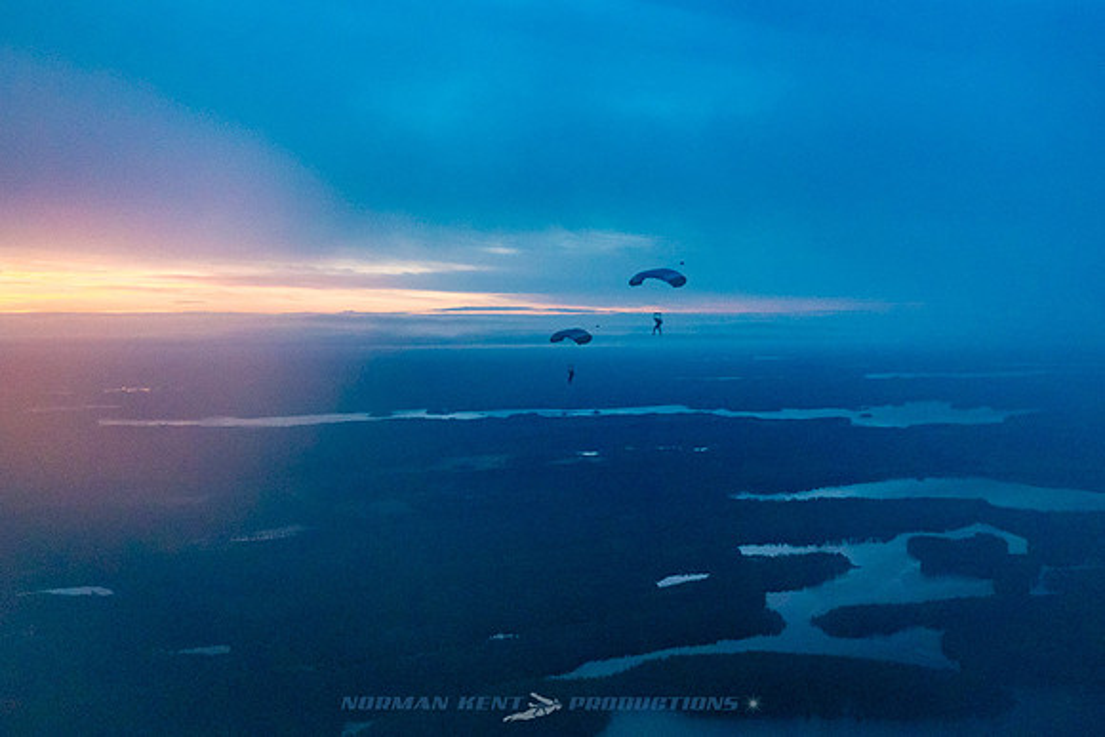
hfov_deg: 56.2
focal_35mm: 34
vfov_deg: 39.4
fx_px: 1029
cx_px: 636
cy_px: 342
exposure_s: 1/1600
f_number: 4
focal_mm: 27
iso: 6400
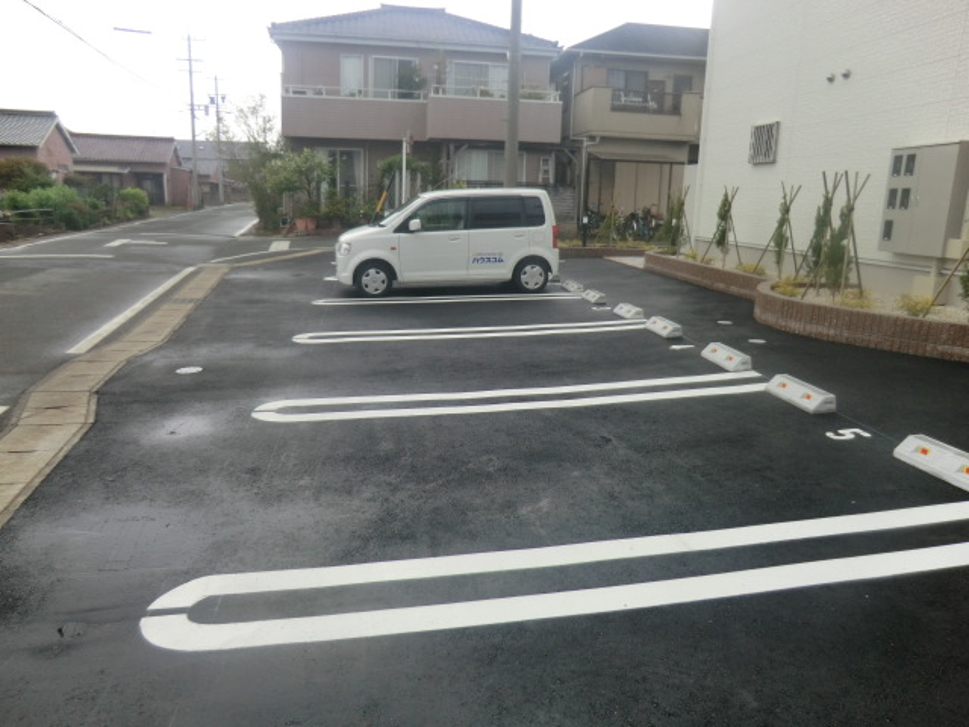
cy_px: 364
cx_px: 484
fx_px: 672
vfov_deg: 56.8
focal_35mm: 24
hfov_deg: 71.6
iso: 80
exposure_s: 1/320
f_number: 3.2
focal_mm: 4.3
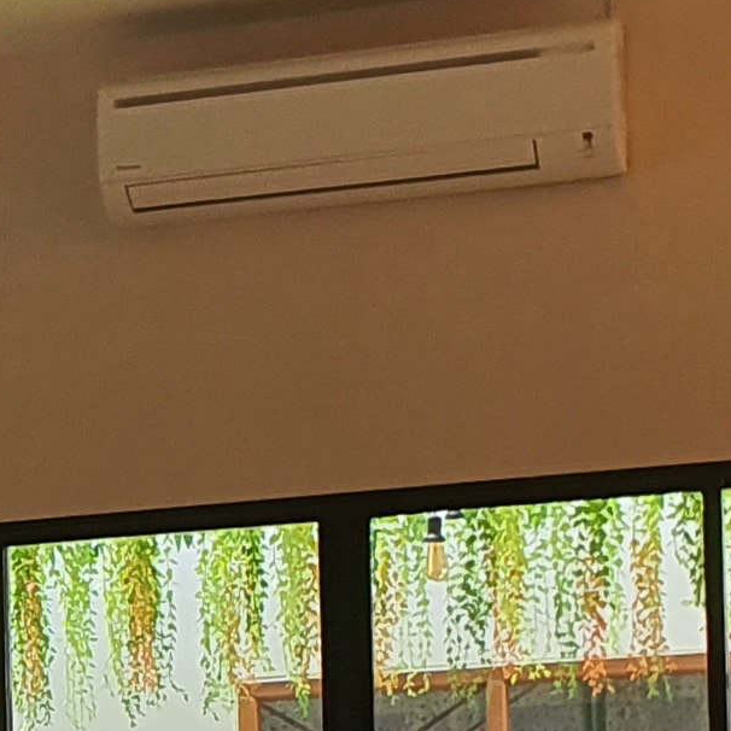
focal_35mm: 153
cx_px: -808
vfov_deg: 11.0
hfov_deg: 10.4
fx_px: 3655
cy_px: 1094
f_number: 2.4
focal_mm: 4.3
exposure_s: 1/100
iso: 64
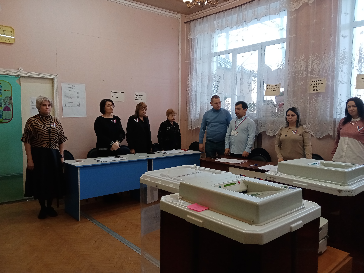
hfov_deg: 67.3
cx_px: 182
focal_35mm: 26
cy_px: 136
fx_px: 273
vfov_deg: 53.1
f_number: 1.8
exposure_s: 1/50
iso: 137
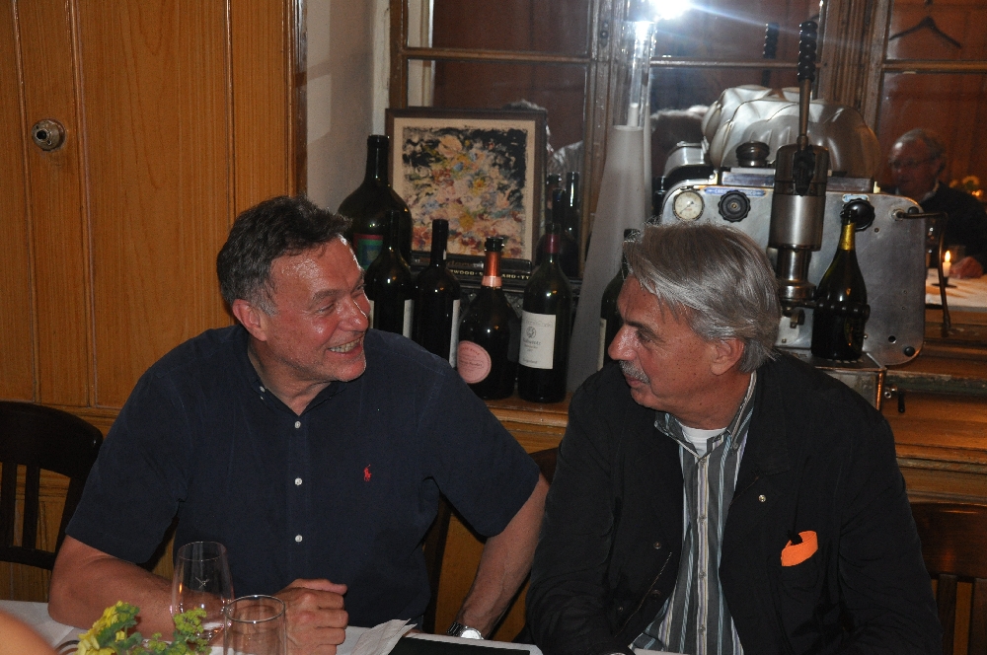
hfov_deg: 41.2
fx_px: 1314
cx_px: 494
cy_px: 328
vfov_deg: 28.0
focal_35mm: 48
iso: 800
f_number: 4.2
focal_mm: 32
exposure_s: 1/60
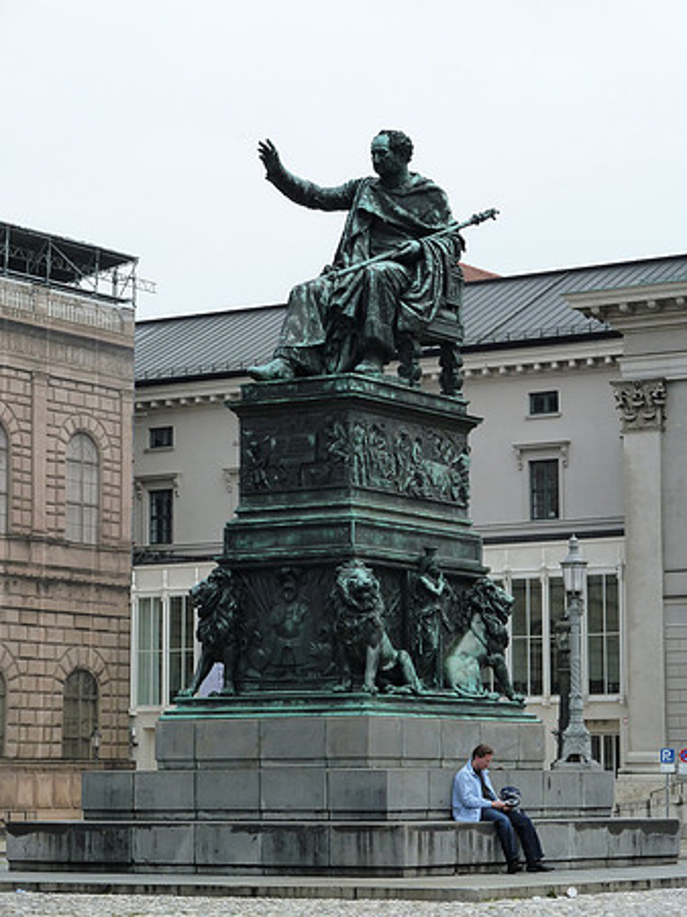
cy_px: 458
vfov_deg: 18.9
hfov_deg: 14.2
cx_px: 344
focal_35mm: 104
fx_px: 2755
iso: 125
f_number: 4.3
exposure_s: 1/400
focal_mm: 17
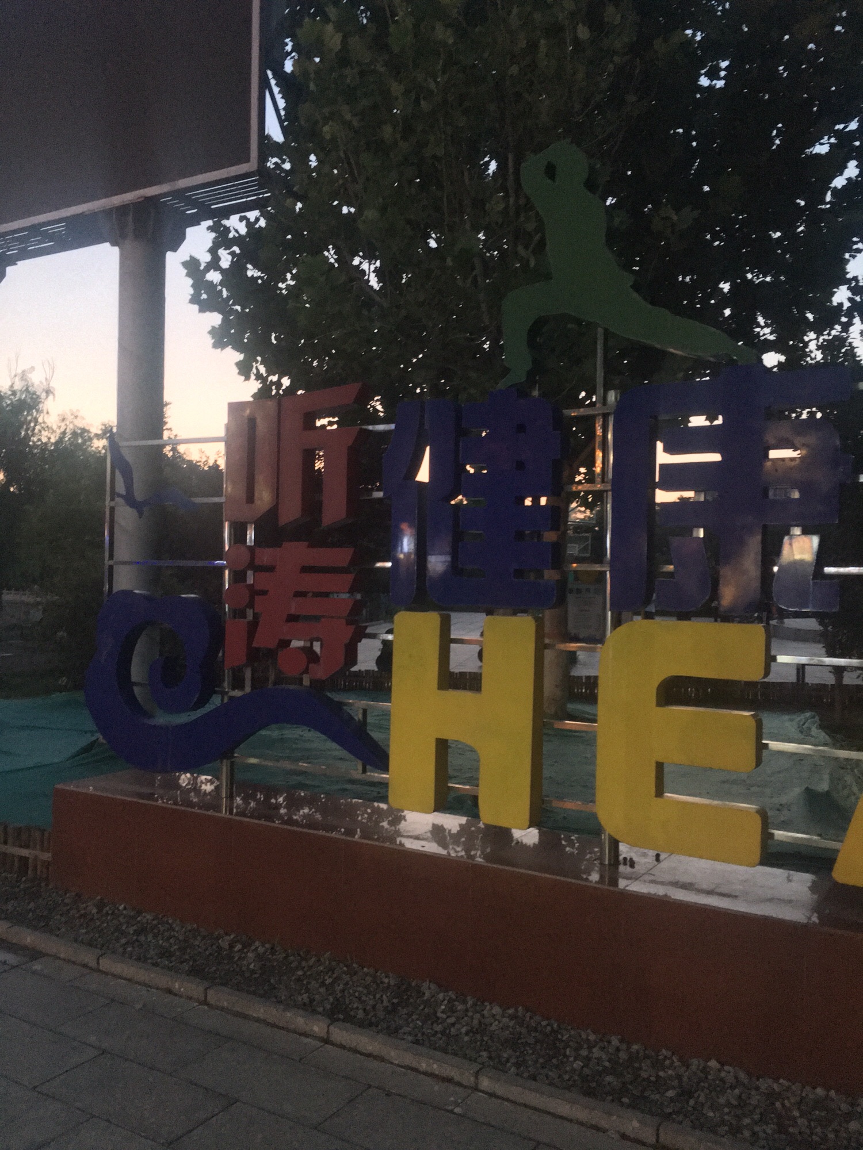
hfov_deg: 48.2
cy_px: 575
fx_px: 964
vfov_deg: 61.7
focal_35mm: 29
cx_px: 432
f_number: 2.2
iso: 400
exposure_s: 1/17
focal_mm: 4.15
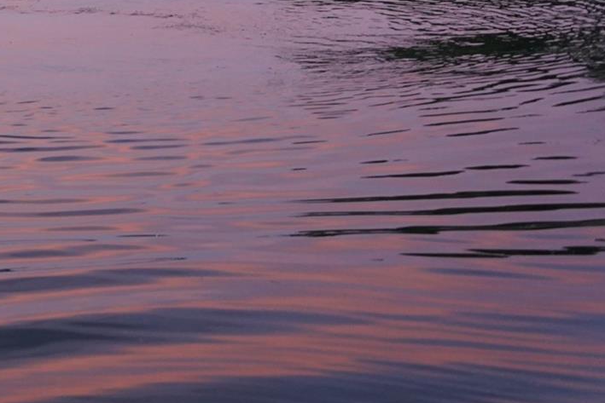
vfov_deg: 12.6
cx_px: -198
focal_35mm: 104
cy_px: -158
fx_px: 1748
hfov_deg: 18.2
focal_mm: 36
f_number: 3.2
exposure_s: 1/160
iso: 2000
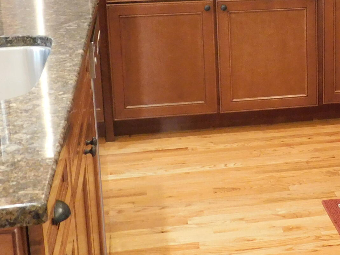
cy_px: 42
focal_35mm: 84
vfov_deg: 17.4
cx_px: 355
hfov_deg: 22.2
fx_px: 825
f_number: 3.2
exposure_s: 1/15
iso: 400
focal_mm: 5.3
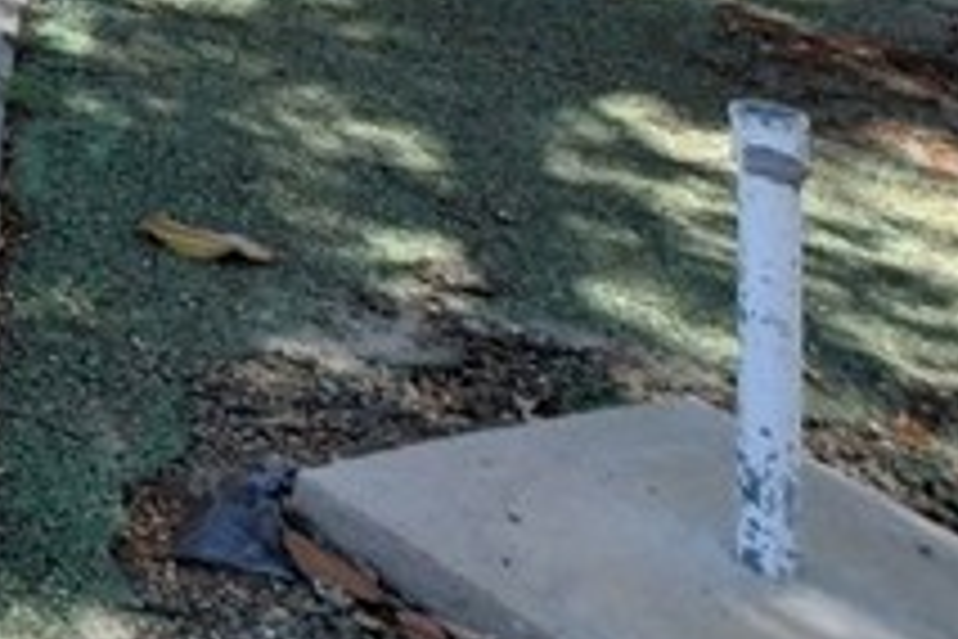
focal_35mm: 72
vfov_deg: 14.3
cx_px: -1336
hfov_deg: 15.2
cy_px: -790
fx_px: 1916
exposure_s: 1/640
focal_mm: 10
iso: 800
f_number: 13
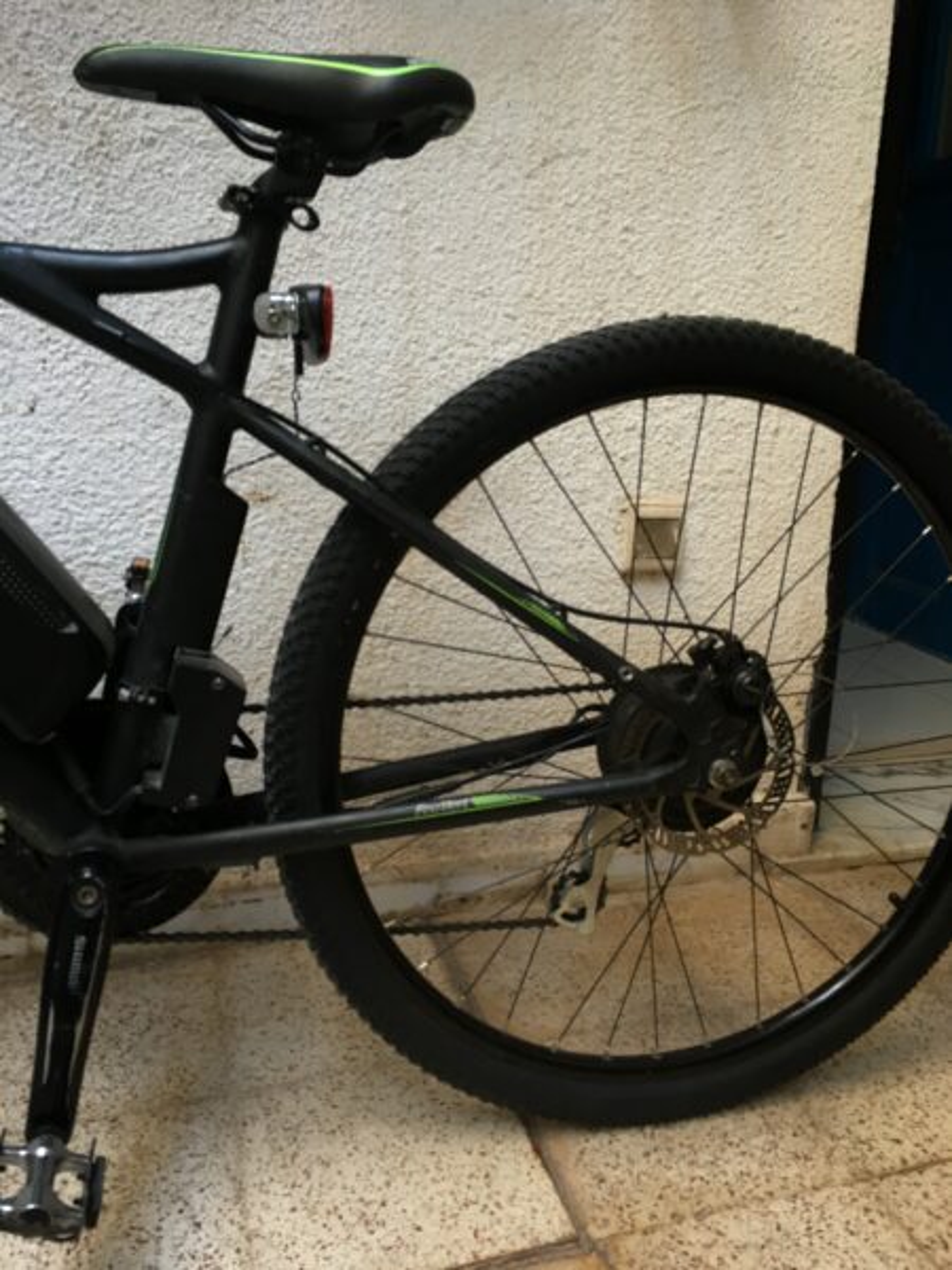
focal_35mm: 29
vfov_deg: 61.7
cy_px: 635
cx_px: 476
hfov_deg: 48.2
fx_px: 1063
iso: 50
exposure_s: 1/33
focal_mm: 4.15
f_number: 2.2
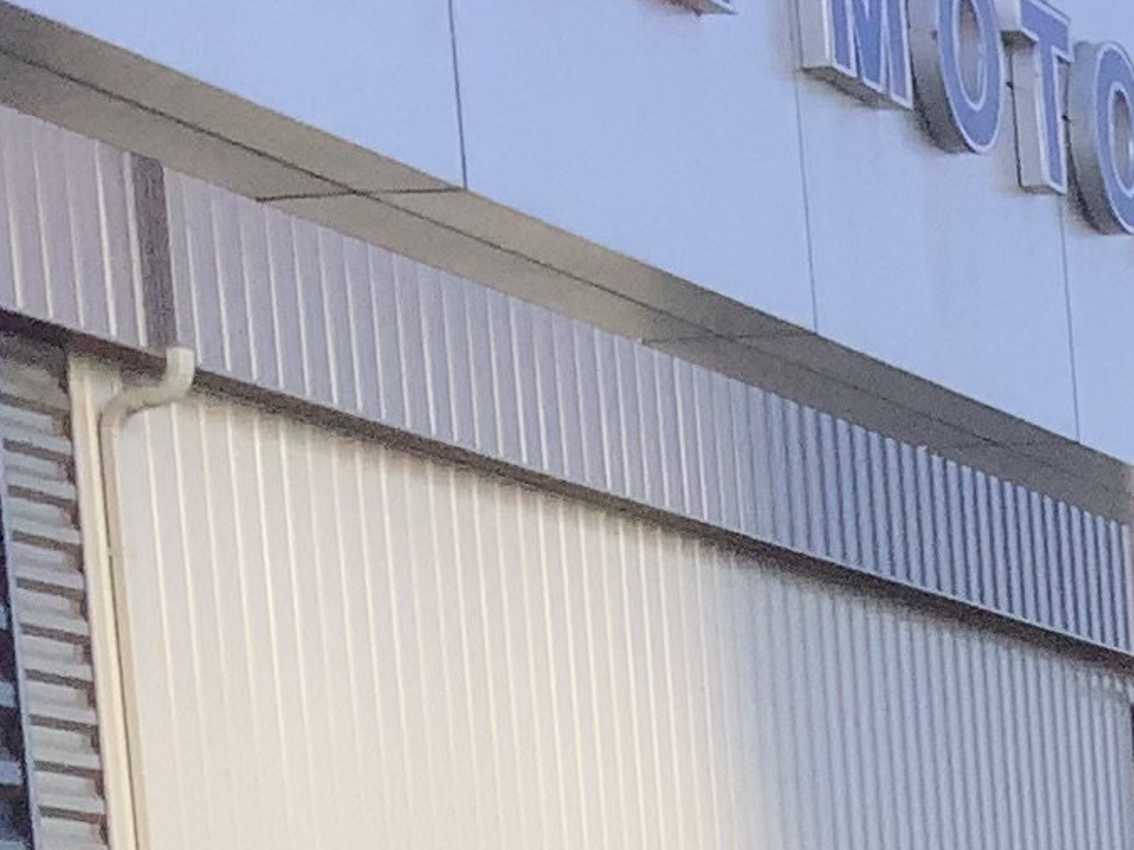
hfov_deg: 11.3
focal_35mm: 150
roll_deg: +1.3
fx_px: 4913
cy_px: 1997
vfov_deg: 9.0
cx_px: 2597
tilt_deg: -10.2
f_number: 2.4
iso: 25
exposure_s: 1/1148
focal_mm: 3.3
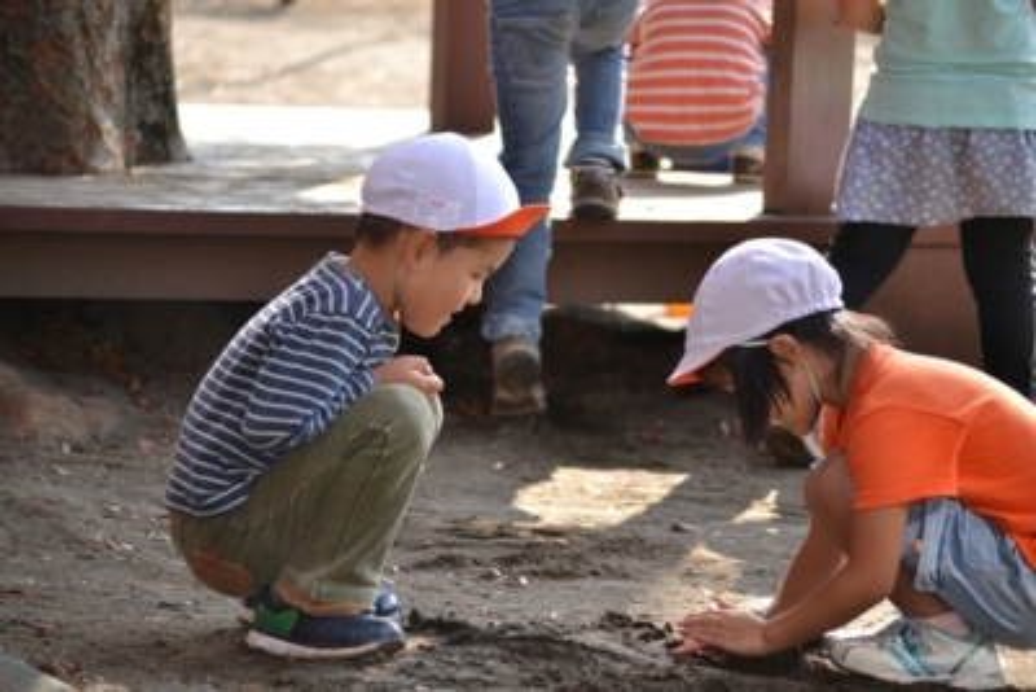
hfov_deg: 11.2
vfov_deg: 7.5
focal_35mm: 183
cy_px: 346
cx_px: 518
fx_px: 5268
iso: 125
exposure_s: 1/125
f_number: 4.8
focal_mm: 122
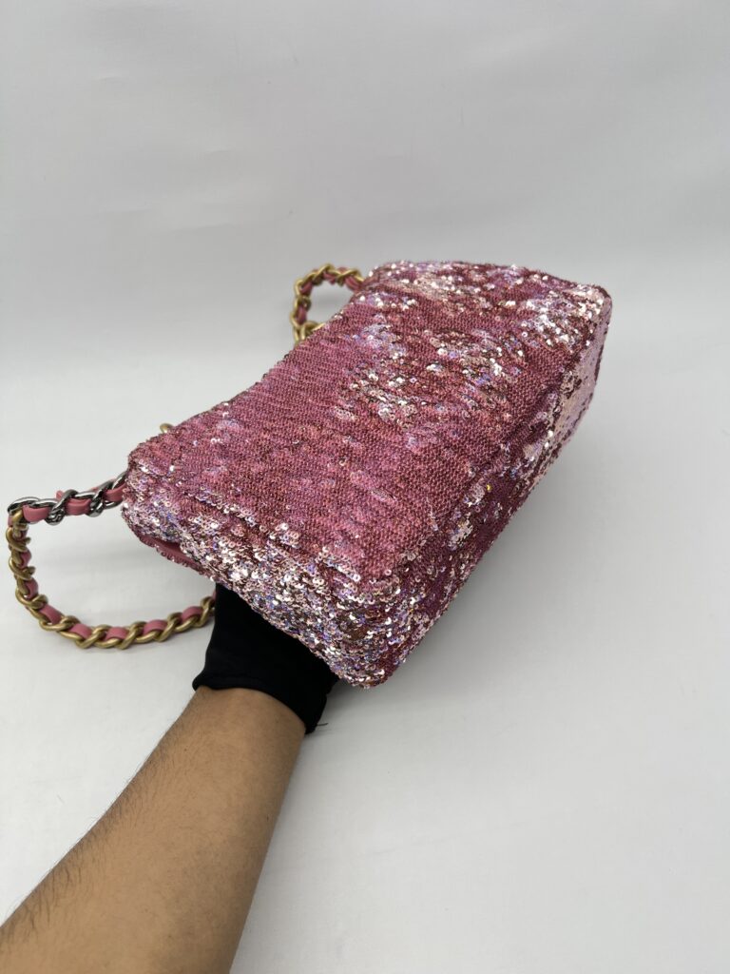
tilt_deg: -43.5
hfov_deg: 53.1
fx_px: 731
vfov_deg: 67.3
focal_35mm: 26
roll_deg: +3.7
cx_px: 365
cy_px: 487
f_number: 1.5
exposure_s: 1/107
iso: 32
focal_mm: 5.7
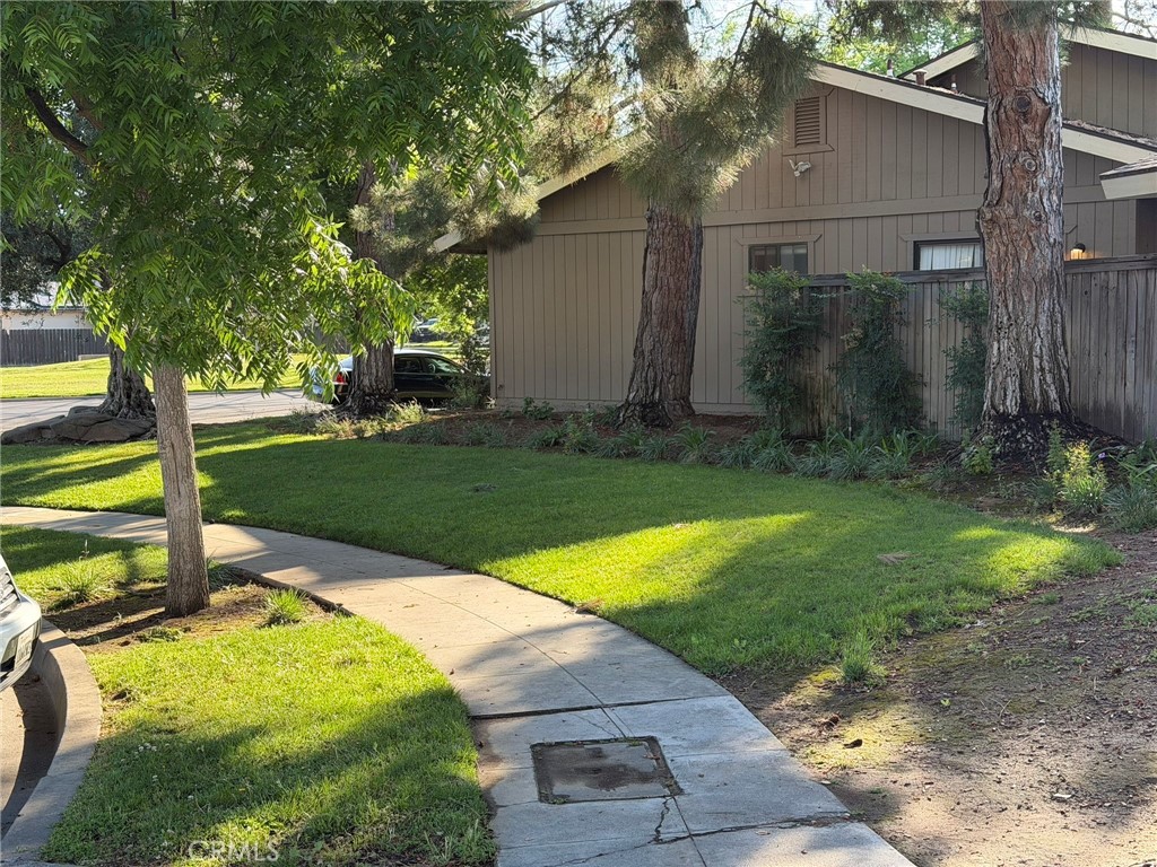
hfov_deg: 39.7
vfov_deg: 30.3
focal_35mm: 48
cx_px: 578
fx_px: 1604
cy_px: 434
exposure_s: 1/527
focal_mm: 6.76
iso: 80
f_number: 1.78
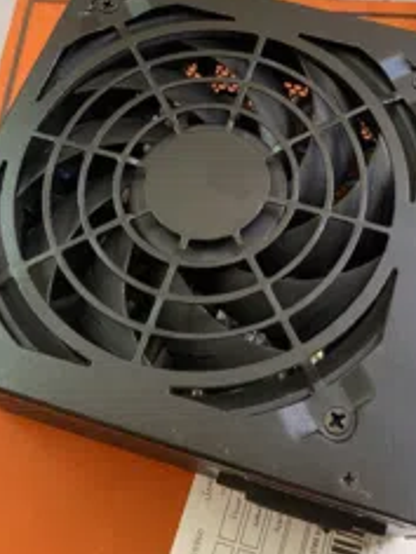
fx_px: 705
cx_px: 277
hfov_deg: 32.6
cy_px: 190
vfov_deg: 42.4
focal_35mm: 44
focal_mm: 4.25
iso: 320
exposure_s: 1/33
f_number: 1.8
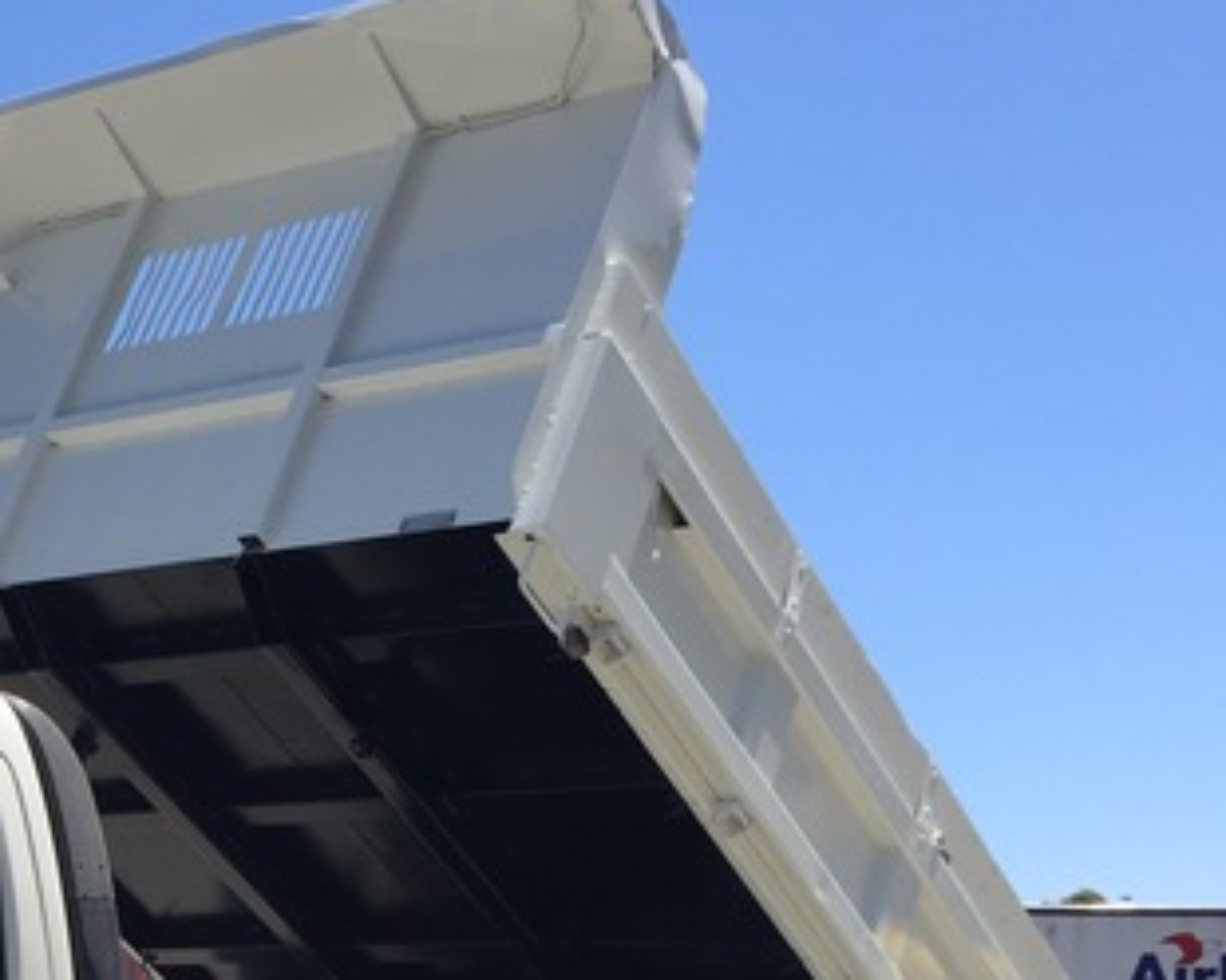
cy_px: 1008
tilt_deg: +1.6
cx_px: -32
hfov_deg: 24.7
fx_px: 2649
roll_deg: -1.7
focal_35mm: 73
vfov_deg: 20.2
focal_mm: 4.15
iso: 32
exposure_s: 1/1412
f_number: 2.2
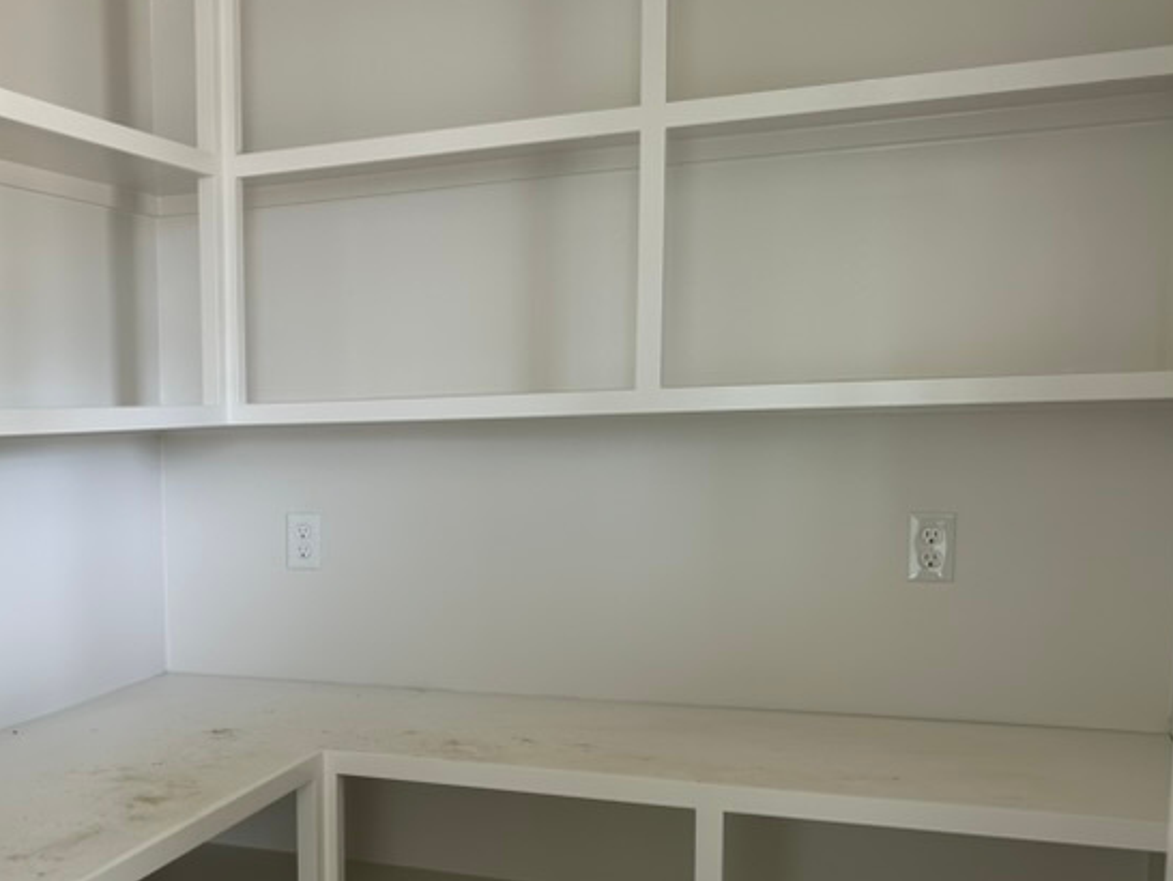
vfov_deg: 31.8
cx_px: 133
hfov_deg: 39.3
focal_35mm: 45
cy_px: 625
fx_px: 1526
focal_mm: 6.86
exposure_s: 1/153
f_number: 1.78
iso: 64
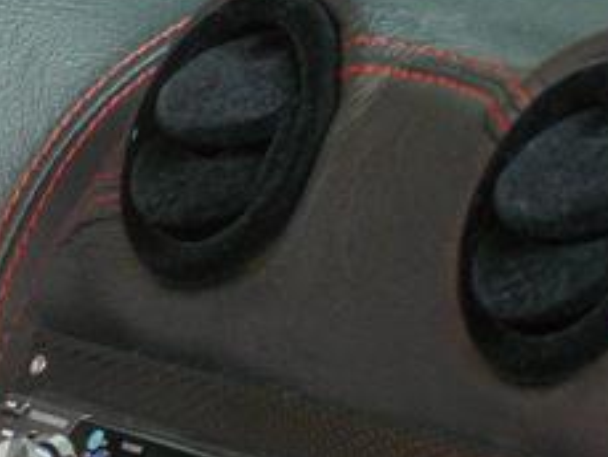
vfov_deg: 3.7
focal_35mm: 403
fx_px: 7082
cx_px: -32
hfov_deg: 4.9
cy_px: 88
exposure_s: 1/10
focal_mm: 24.1
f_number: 3.3
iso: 200
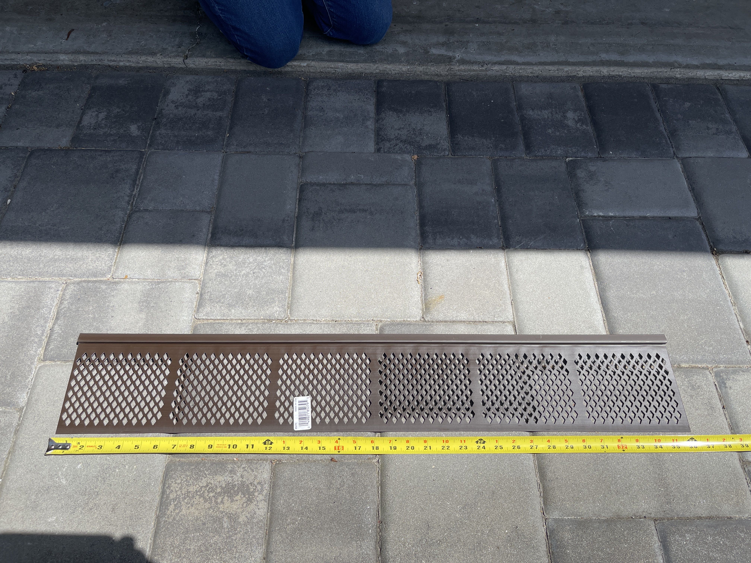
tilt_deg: -56.7
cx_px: 376
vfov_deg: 54.9
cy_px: 282
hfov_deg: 69.4
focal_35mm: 25
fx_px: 542
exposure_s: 1/2786
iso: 32
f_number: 1.6
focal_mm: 5.1
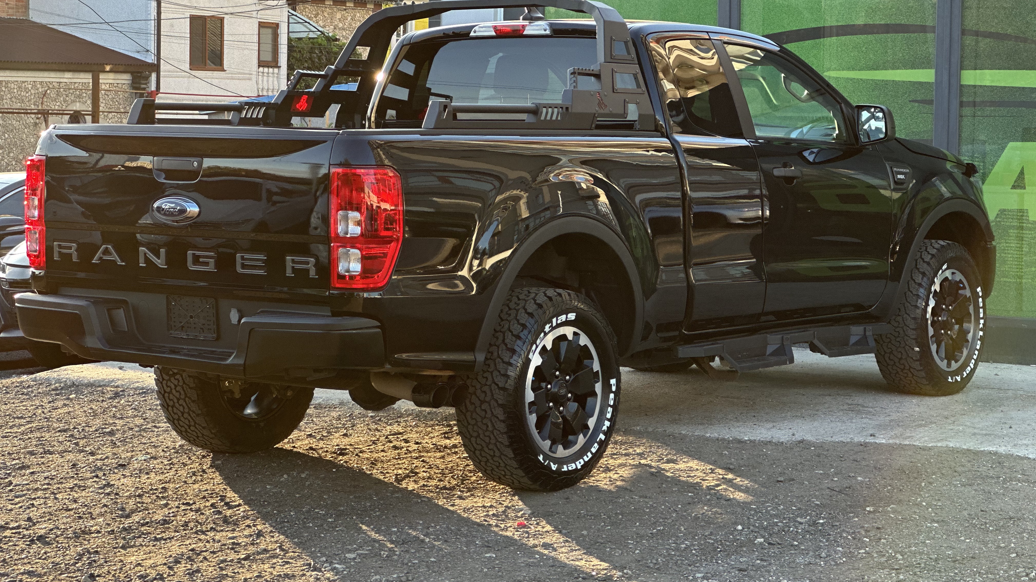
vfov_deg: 14.4
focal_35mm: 84
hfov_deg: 25.3
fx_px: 2307
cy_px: 243
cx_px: 518
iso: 64
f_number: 2.8
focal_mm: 9
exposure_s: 1/121
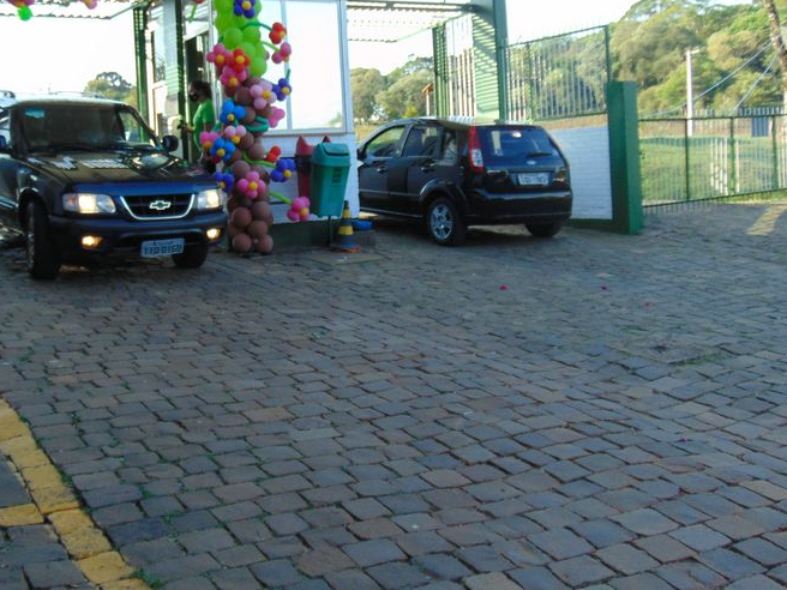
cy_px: 197
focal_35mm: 39
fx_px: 887
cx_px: 283
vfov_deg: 36.4
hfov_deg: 47.3
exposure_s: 1/250
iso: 80
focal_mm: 4.5
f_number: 3
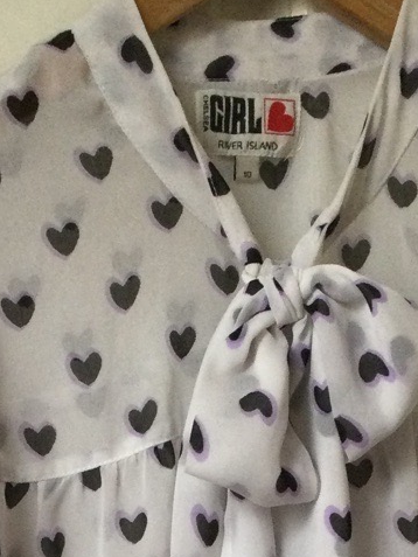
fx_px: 1674
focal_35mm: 104
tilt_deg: -6.0
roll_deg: +1.5
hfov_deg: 14.2
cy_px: 778
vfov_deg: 17.4
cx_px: 214
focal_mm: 3.3
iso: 50
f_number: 2.4
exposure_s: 1/33
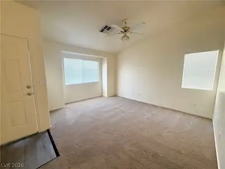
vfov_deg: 85.7
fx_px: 91
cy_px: 84
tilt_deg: -7.6
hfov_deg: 102.1
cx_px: 112
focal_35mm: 14
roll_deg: +0.2
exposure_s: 1/120
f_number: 2.2
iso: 250
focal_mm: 2.22
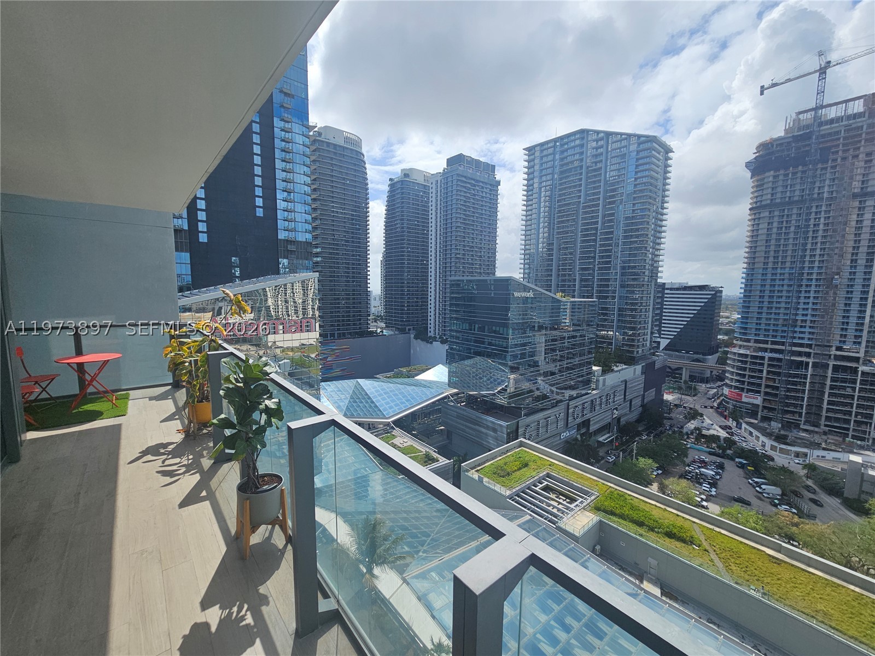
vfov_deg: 89.9
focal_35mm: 13
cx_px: 438
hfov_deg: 106.2
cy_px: 328
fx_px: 329
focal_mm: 2.2
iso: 50
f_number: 2.2
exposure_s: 1/3151
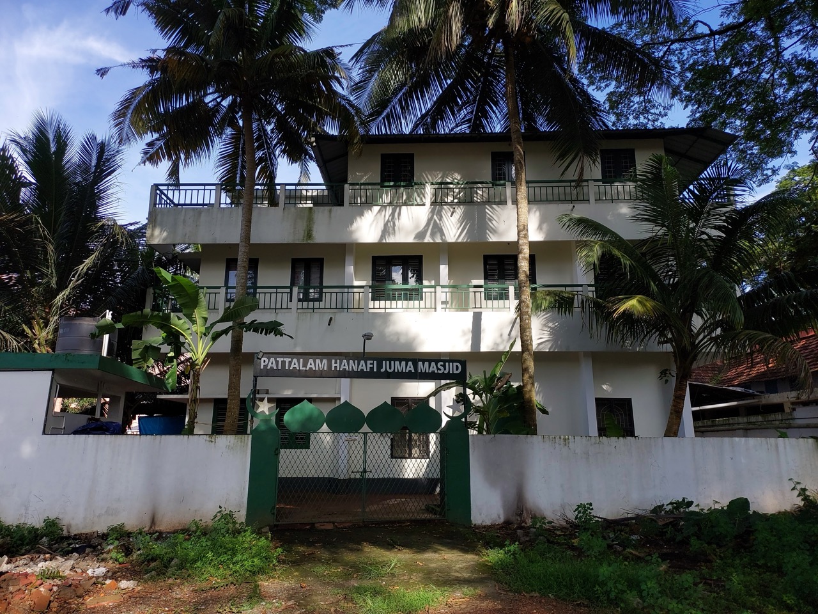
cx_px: 409
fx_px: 662
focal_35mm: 28
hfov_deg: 63.4
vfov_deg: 49.7
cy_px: 307
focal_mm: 5.32
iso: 20
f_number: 1.8
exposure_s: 1/513
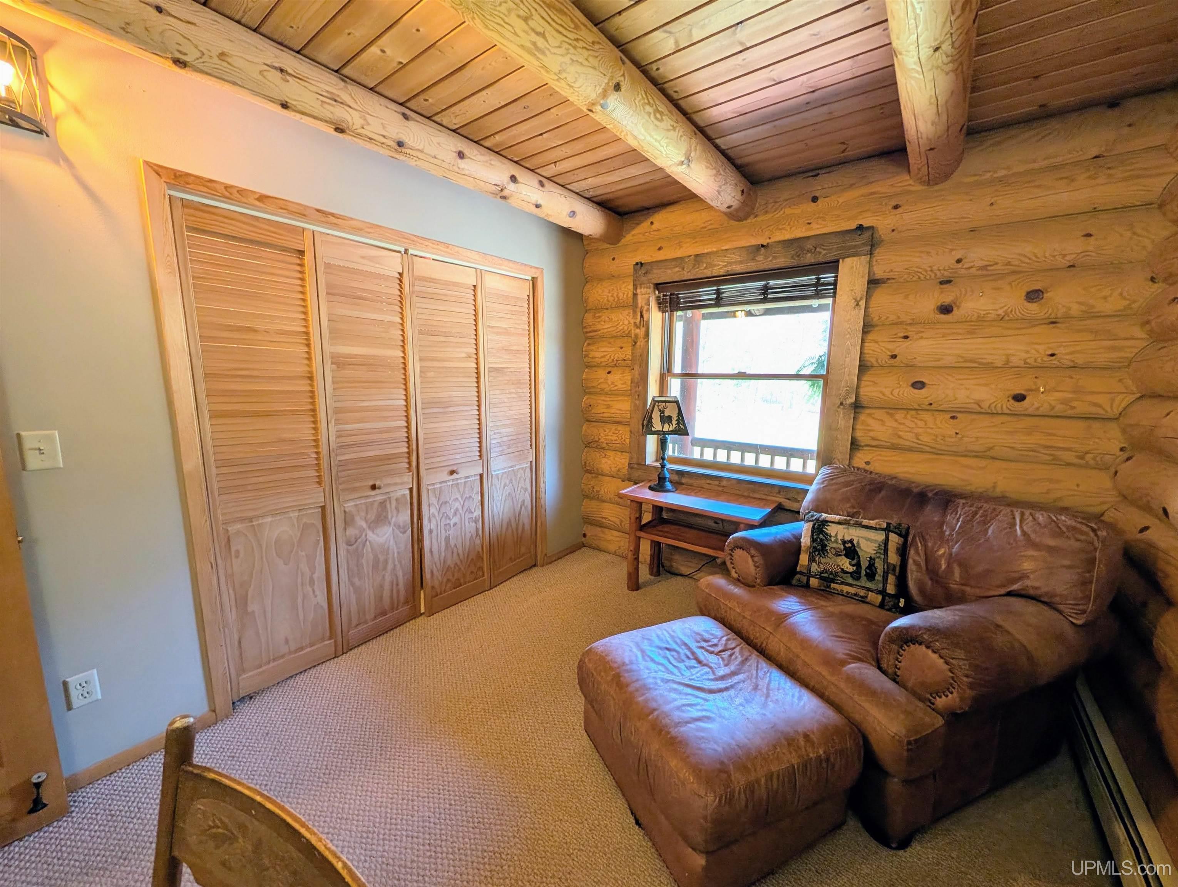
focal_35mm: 12
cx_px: 589
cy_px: 444
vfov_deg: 94.6
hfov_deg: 110.5
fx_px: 409
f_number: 1.7
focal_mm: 2.02
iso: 51
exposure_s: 1/40
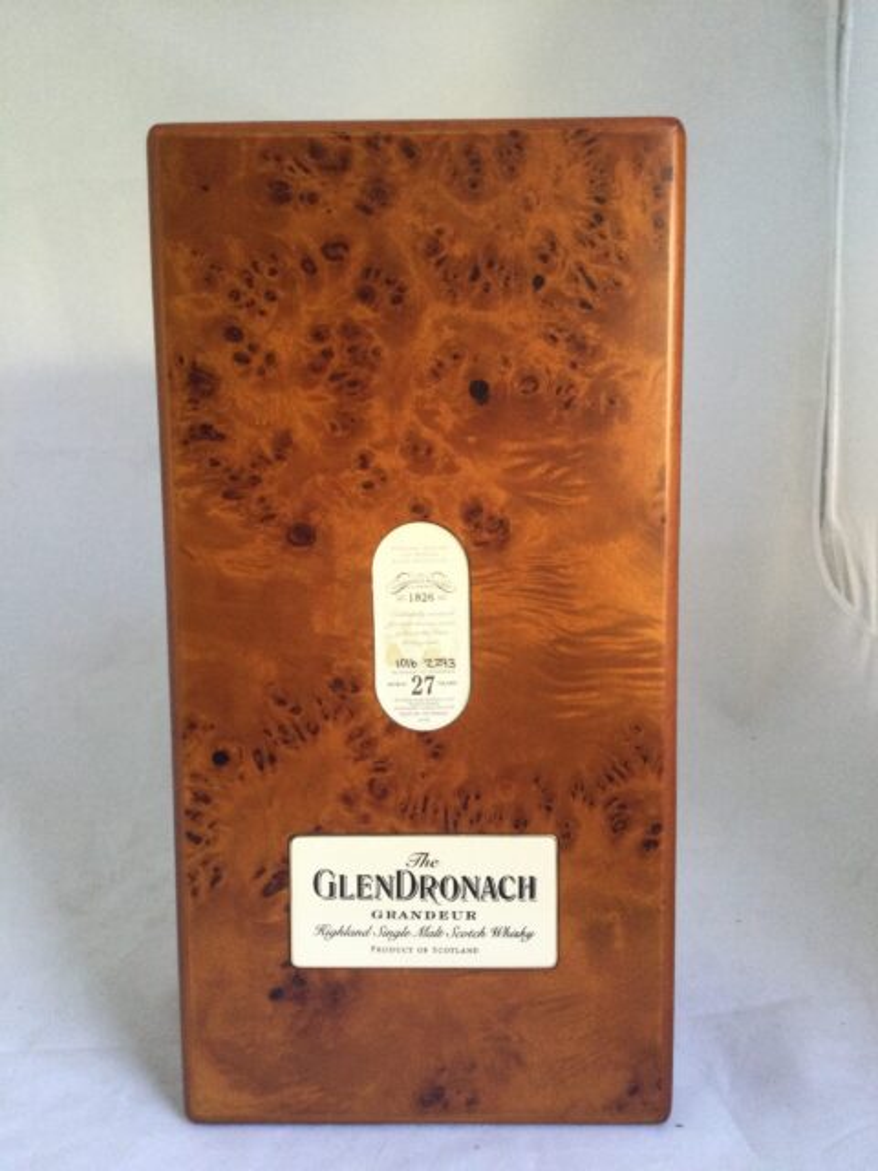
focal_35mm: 31
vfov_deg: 58.4
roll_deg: +1.3
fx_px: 1048
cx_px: 439
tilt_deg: -6.5
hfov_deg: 45.4
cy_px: 586
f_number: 2.4
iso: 160
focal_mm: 3.3
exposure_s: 1/33
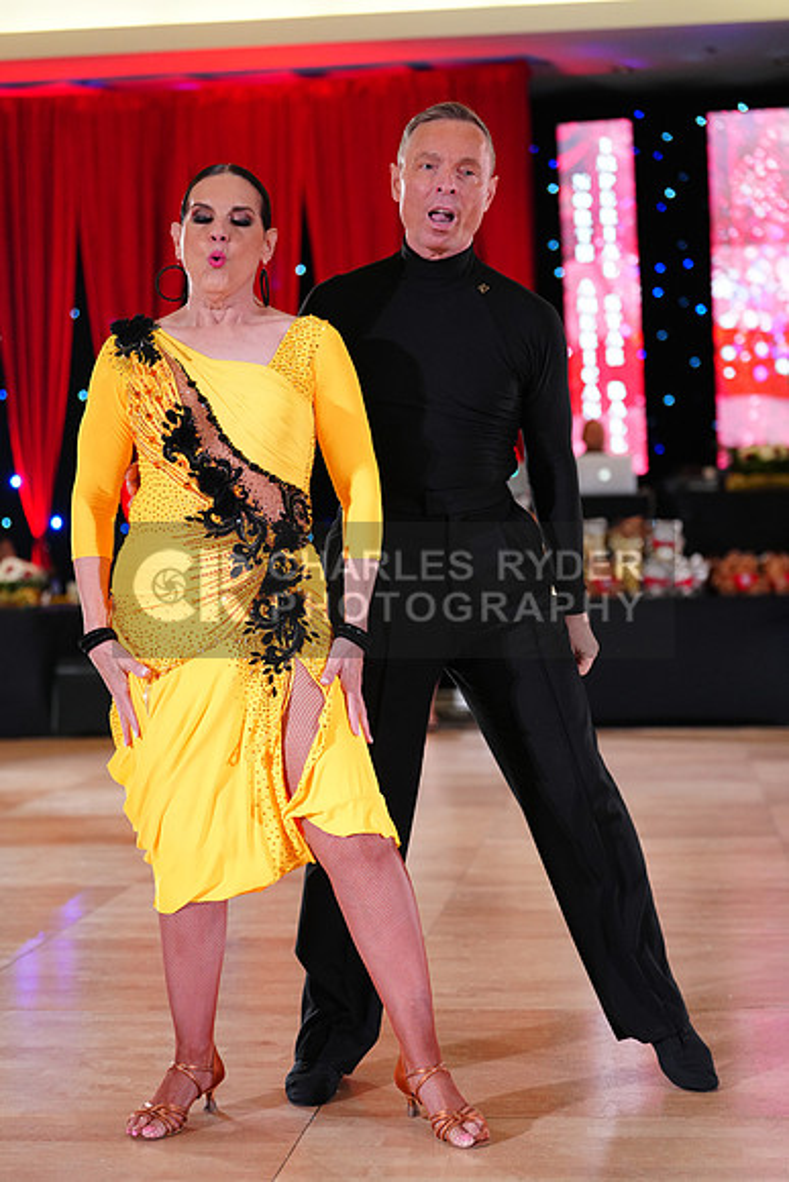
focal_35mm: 70
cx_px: 394
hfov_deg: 19.5
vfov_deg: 28.8
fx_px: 2300
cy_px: 591
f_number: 2.8
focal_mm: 70
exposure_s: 1/400
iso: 2500
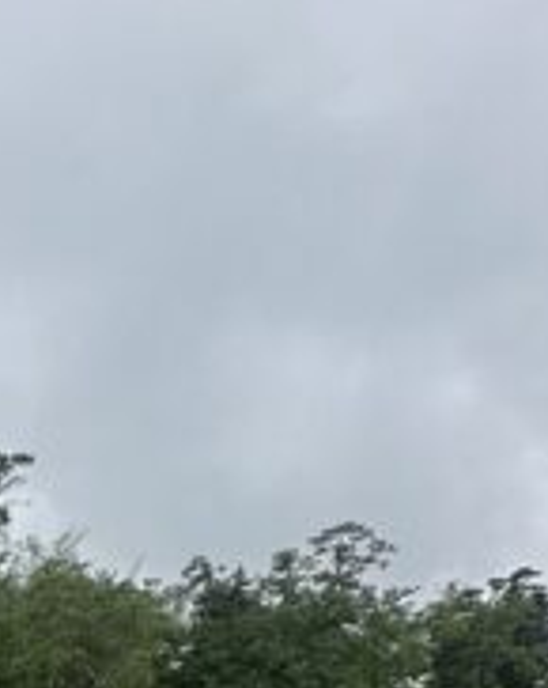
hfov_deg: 14.0
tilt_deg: -19.6
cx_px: -756
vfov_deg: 18.3
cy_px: 1304
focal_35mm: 77
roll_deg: -1.9
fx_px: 1565
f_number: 2.2
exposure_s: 1/385
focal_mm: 2.22
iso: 40
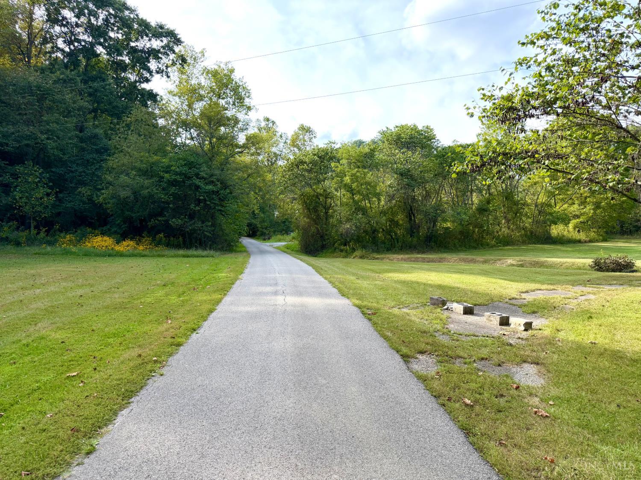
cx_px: 320
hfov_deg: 71.6
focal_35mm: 24
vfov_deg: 56.8
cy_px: 240
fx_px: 444
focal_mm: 6.76
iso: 100
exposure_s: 1/1855
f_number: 1.78
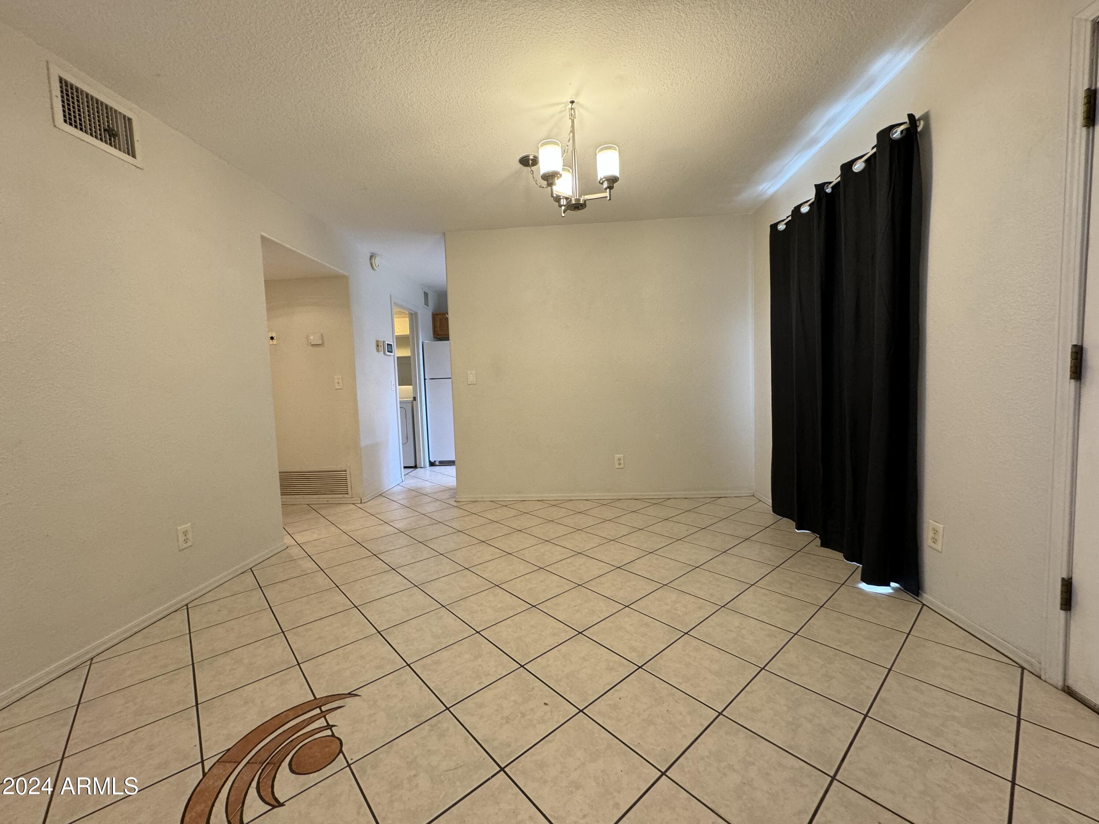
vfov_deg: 85.7
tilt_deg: -4.0
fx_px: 444
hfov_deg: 102.1
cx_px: 550
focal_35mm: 14
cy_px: 412
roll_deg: +1.7
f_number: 2.2
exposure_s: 1/60
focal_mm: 2.22
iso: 200
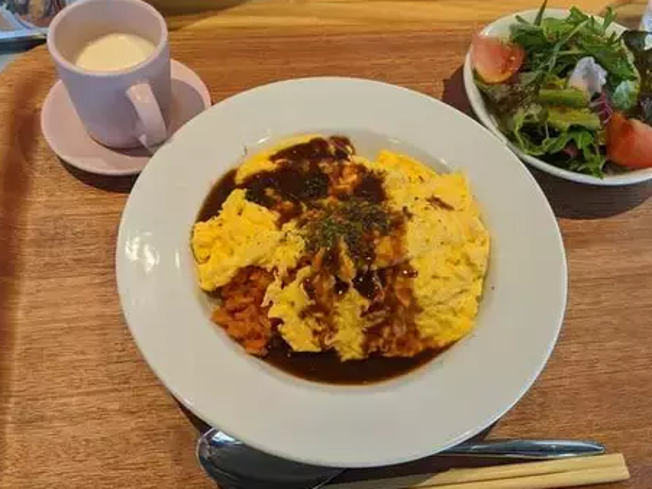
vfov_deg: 39.6
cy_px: 214
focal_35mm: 36
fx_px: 678
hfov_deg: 51.2
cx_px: 368
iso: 113
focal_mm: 4.44
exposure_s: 1/120
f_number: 1.8
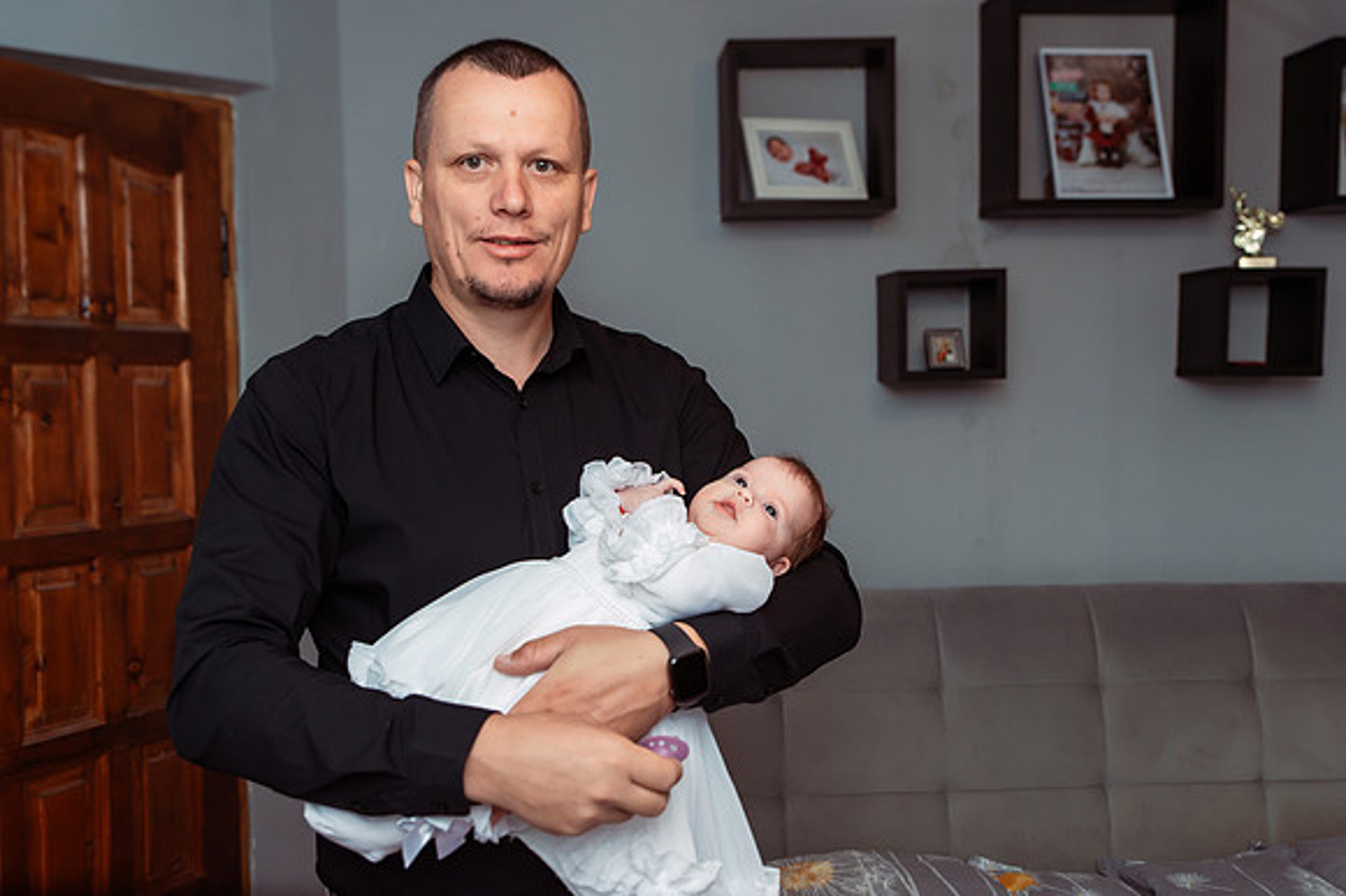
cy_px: 430
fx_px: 1318
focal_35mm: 35
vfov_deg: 37.5
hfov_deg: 54.1
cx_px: 646
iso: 500
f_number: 3.5
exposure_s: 1/250
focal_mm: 32
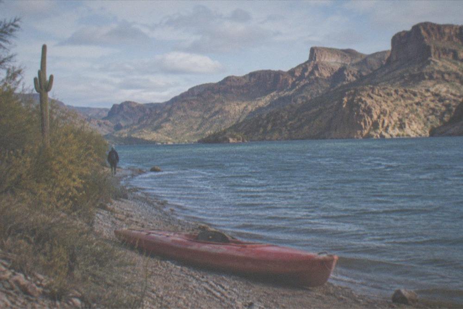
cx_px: 232
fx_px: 450
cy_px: 154
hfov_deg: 54.5
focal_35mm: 35
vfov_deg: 37.8
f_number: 9
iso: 500
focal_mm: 35
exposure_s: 1/400
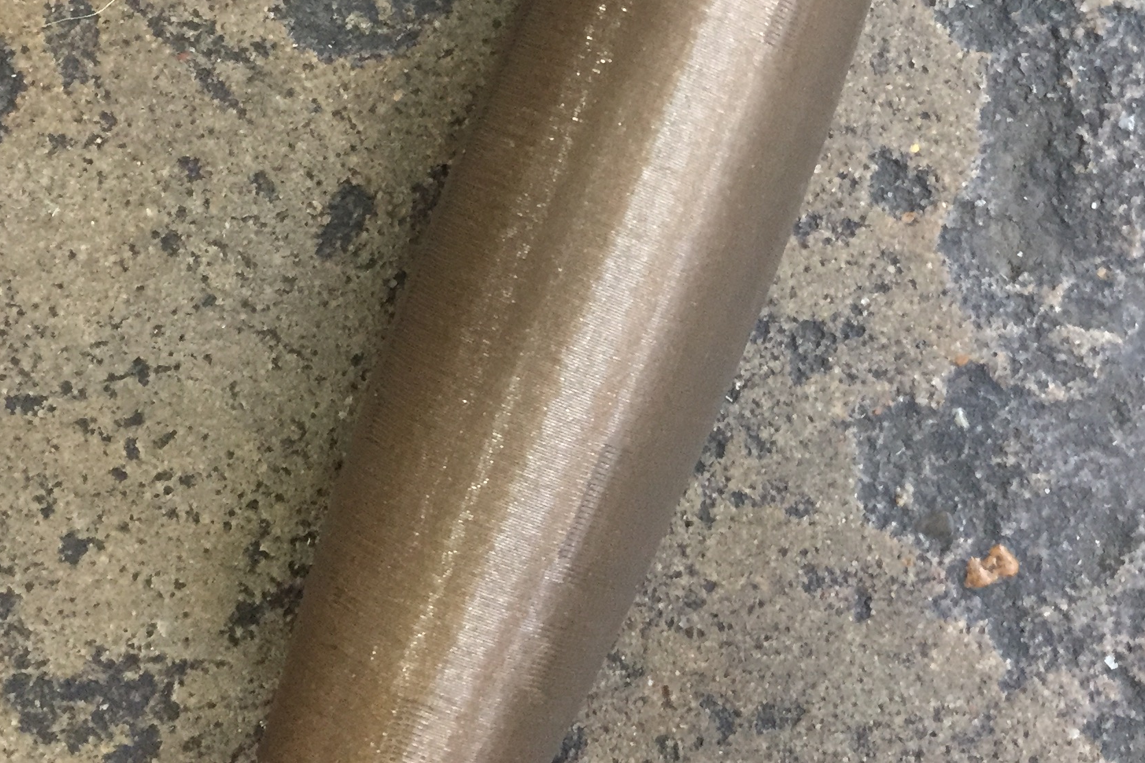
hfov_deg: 33.6
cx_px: 764
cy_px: 198
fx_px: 1876
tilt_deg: -85.3
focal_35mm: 59
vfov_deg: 22.8
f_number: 2.2
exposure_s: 1/15
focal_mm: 4.15
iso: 250
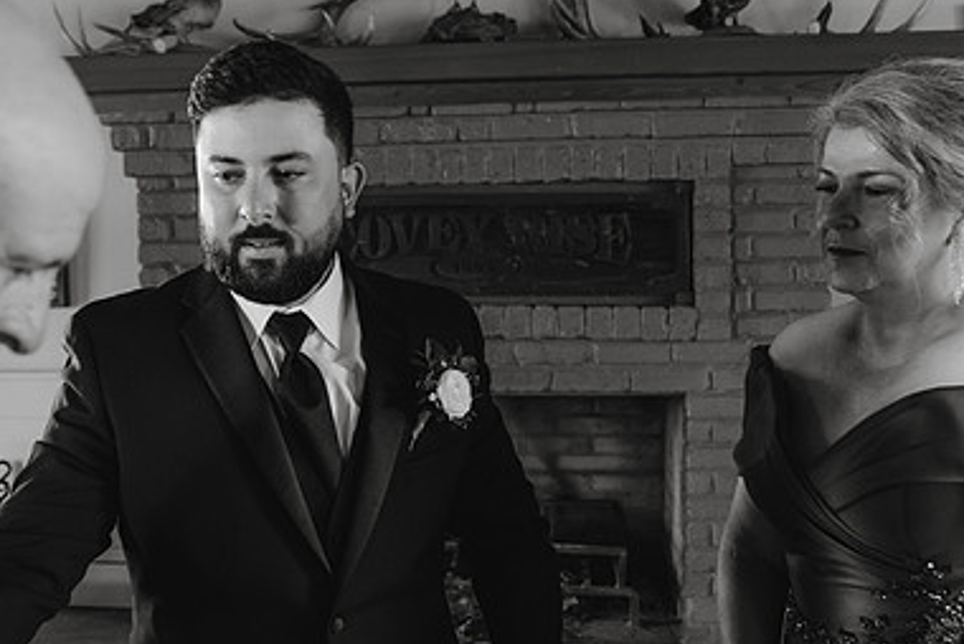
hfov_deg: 50.6
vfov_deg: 35.1
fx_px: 1018
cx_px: 444
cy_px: 333
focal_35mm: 38
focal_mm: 24
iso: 2500
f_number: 2.8
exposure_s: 1/100
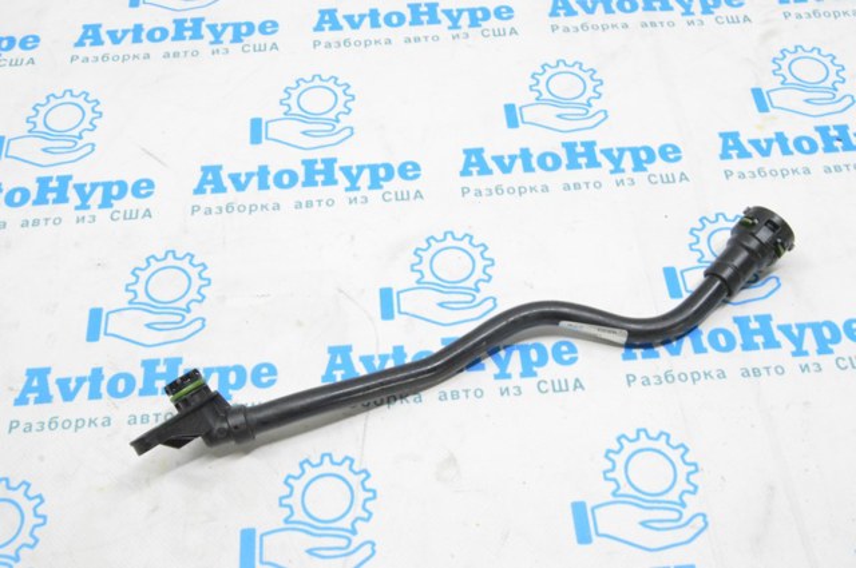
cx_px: 428
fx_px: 926
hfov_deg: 49.6
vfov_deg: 34.1
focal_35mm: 39
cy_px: 284
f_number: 20
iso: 6400
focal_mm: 26
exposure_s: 1/15
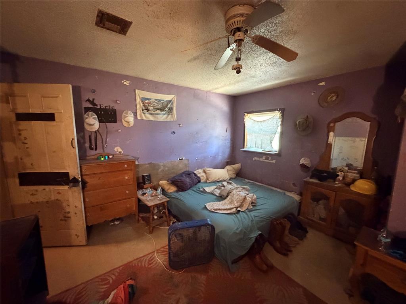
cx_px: 203
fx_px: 164
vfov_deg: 85.7
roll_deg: +0.3
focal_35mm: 14
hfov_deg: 102.1
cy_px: 152
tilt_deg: -8.0
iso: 1250
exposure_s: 1/30
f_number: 2.2
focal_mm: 2.22
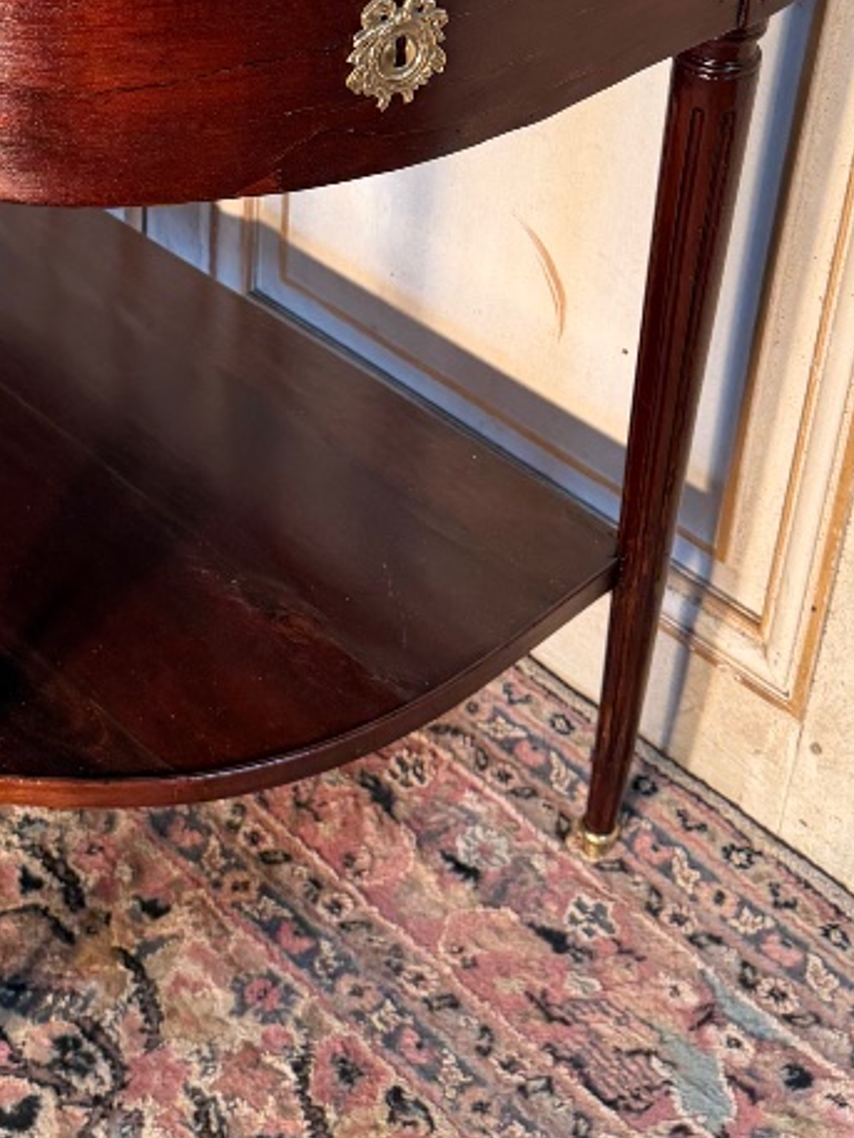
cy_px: 87
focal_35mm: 63
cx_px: 92
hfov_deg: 22.7
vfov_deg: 29.3
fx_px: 2071
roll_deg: +1.8
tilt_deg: -29.9
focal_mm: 6.76
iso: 125
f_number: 1.78
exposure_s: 1/100
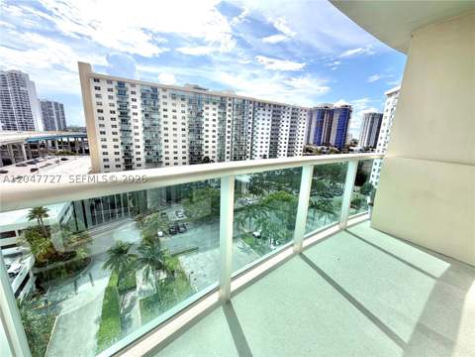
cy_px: 178
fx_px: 192
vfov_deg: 85.7
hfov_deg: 102.1
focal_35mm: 14
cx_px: 238
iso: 20
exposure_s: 1/1339
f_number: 2.2
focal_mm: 2.22
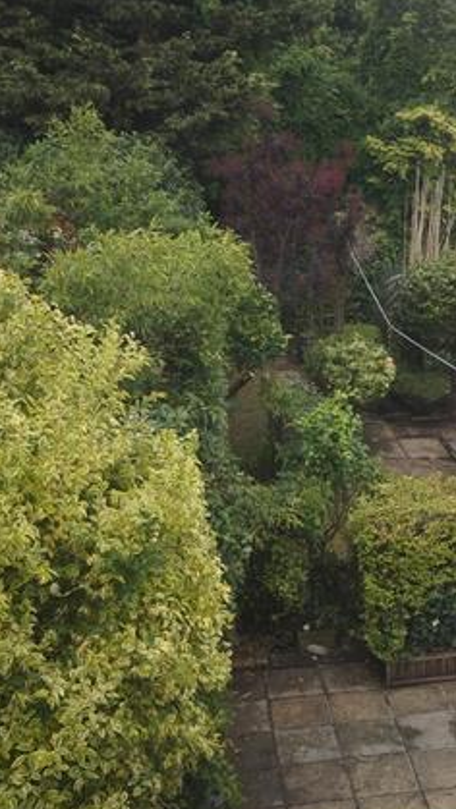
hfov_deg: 24.7
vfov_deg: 42.9
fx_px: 1031
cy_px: 407
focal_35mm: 48
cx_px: 334
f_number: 5.6
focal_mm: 20
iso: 100
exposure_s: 1/200
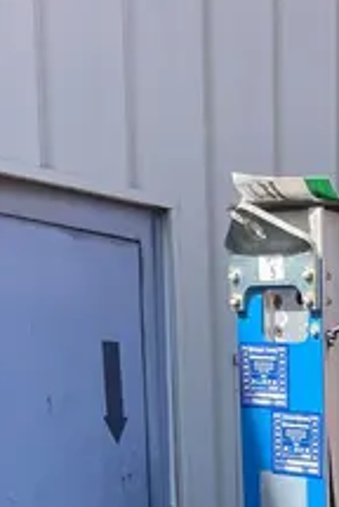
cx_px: 513
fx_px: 1295
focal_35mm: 92
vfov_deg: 18.5
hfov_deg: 14.0
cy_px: 838
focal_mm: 4.2
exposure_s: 1/1221
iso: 32
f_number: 1.6
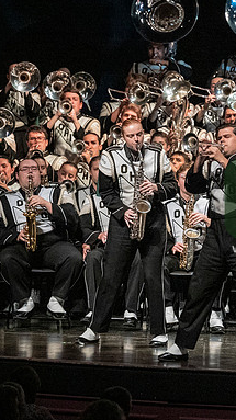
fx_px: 3710
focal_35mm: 333
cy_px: 209
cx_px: 307
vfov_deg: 6.5
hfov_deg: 3.6
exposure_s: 1/500
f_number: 4
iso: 5000
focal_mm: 140
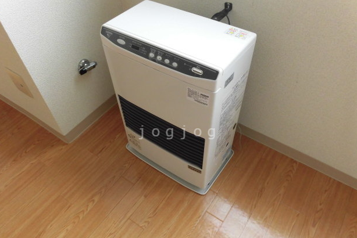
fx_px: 258
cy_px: 132
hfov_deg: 69.4
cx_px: 178
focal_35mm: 26
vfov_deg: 49.5
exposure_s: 1/80
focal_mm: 4.3
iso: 125
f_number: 3.1
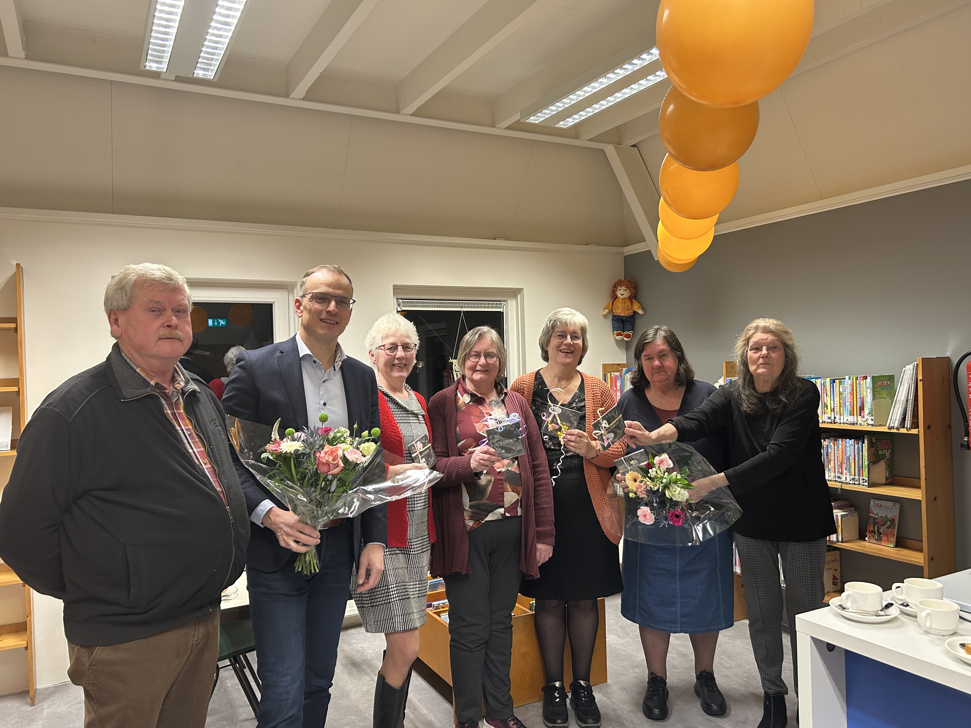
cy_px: 364
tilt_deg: +0.4
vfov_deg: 53.1
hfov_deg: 67.3
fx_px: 729
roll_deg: +2.2
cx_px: 486
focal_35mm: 26
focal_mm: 5.7
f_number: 1.5
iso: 100
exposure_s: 1/50
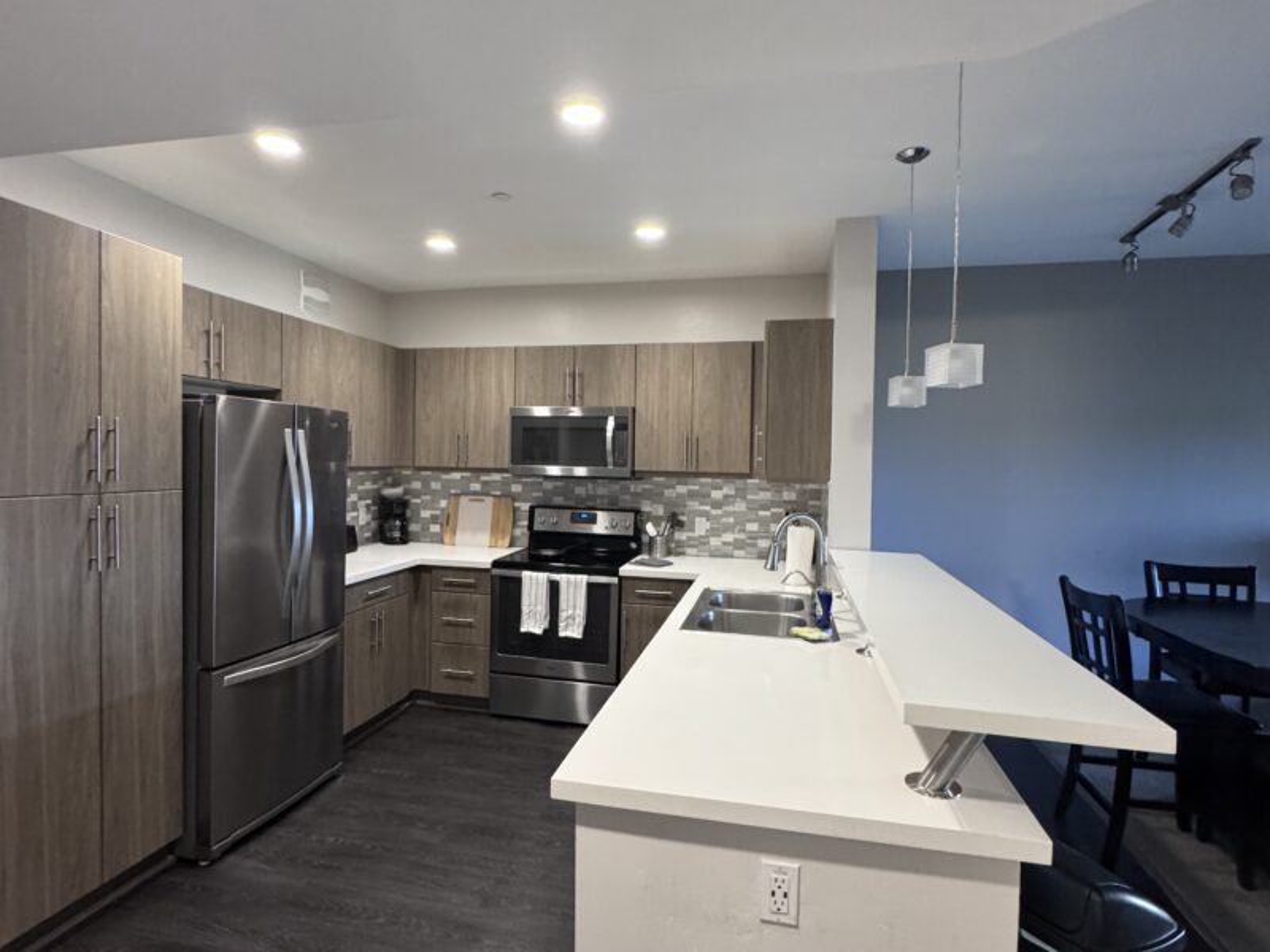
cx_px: 635
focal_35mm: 14
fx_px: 514
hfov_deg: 102.1
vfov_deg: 85.7
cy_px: 476
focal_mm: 2.22
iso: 400
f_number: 2.2
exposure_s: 1/60
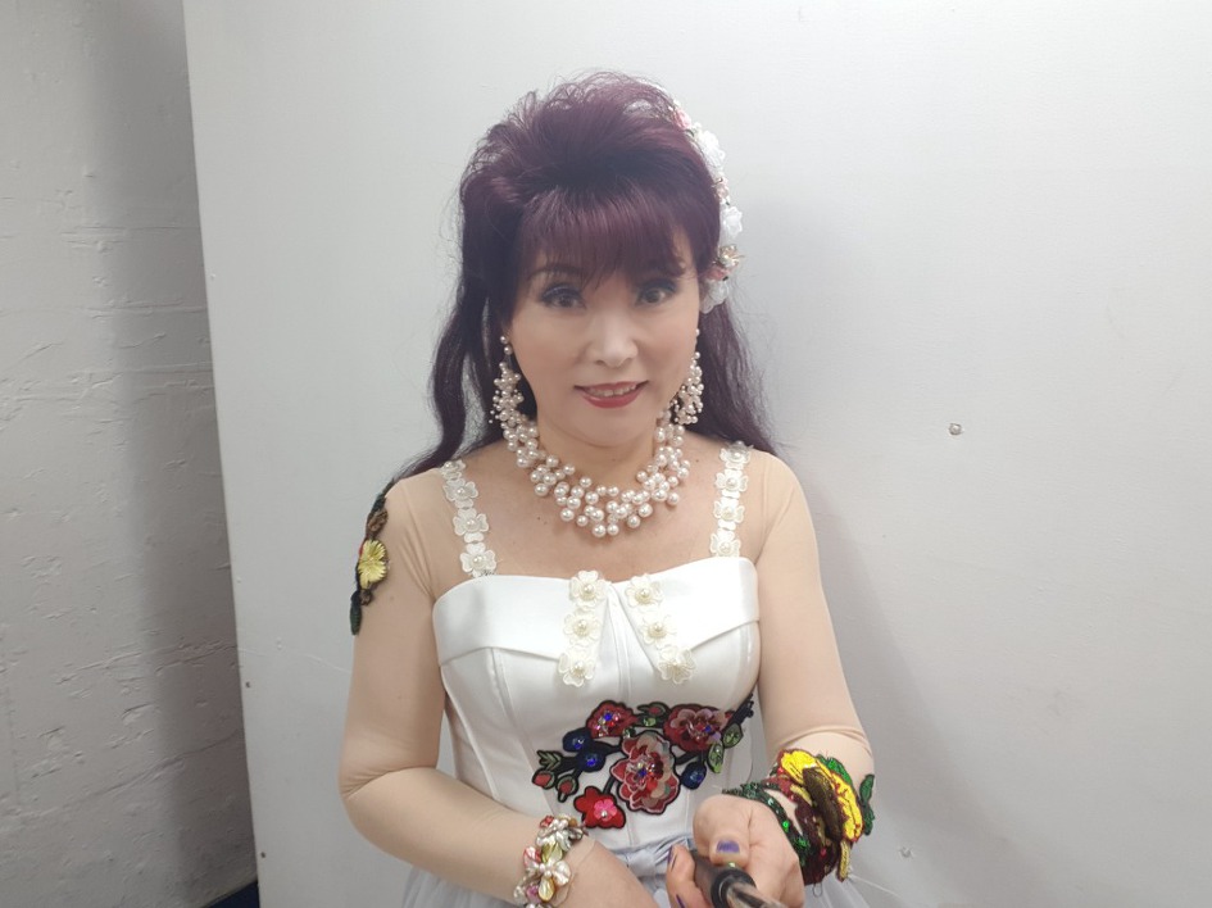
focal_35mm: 25
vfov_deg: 54.8
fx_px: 875
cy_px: 454
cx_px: 606
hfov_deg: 69.4
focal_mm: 2.95
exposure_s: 1/40
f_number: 1.7
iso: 64
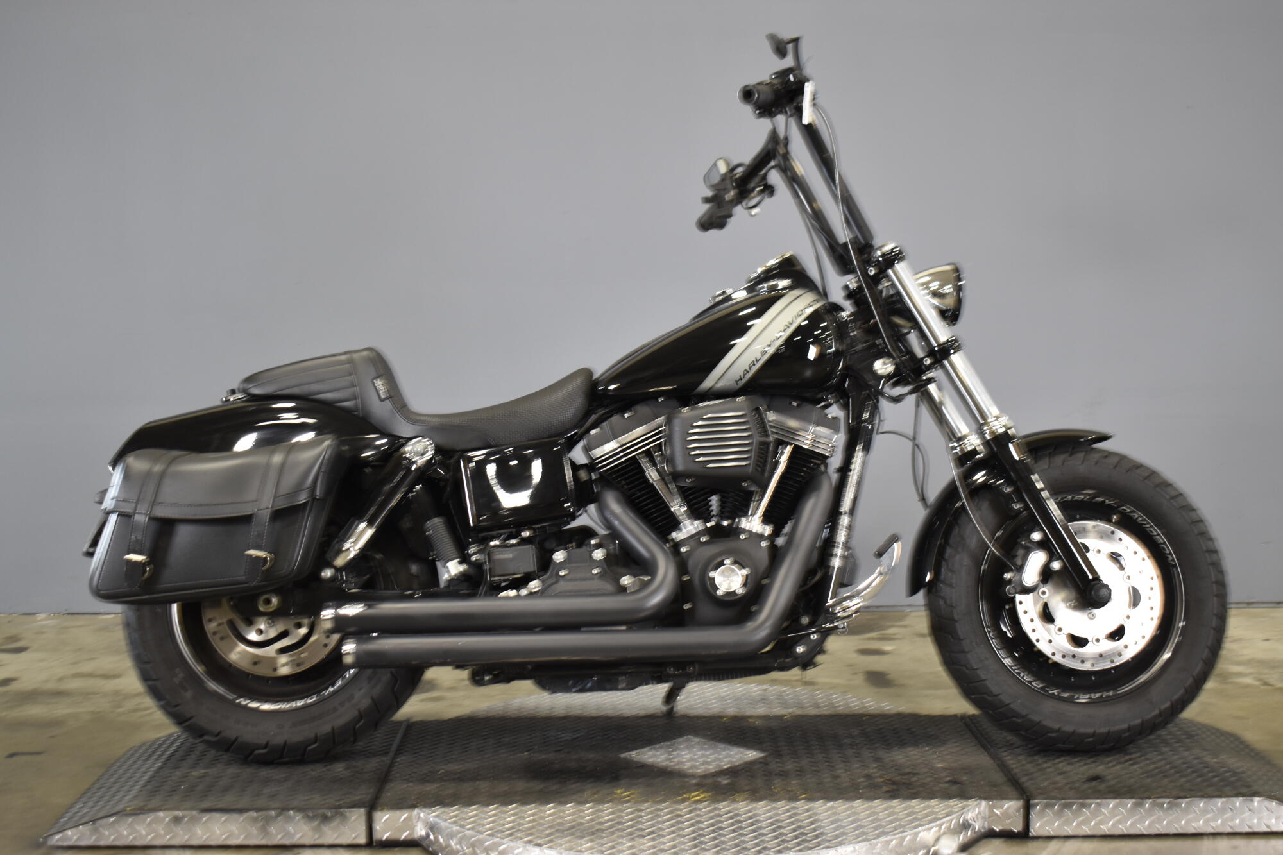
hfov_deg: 42.3
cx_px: 642
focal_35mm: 46
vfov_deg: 28.9
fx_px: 1657
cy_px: 428
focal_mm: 31
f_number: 4.2
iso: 400
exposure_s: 1/15
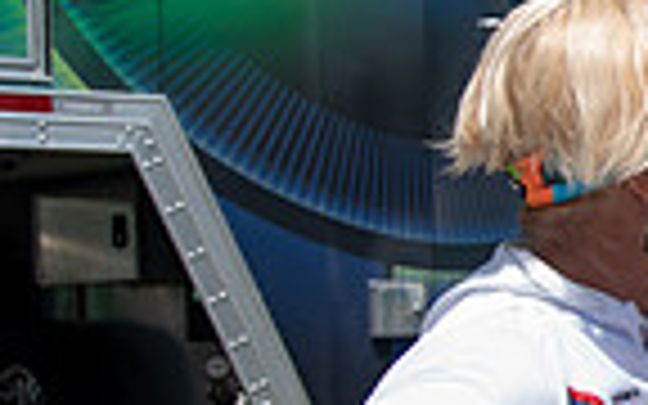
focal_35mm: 123
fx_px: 2172
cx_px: 1080
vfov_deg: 10.6
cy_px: 344
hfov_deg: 15.2
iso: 200
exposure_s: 1/1000
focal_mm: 30
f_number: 4.5
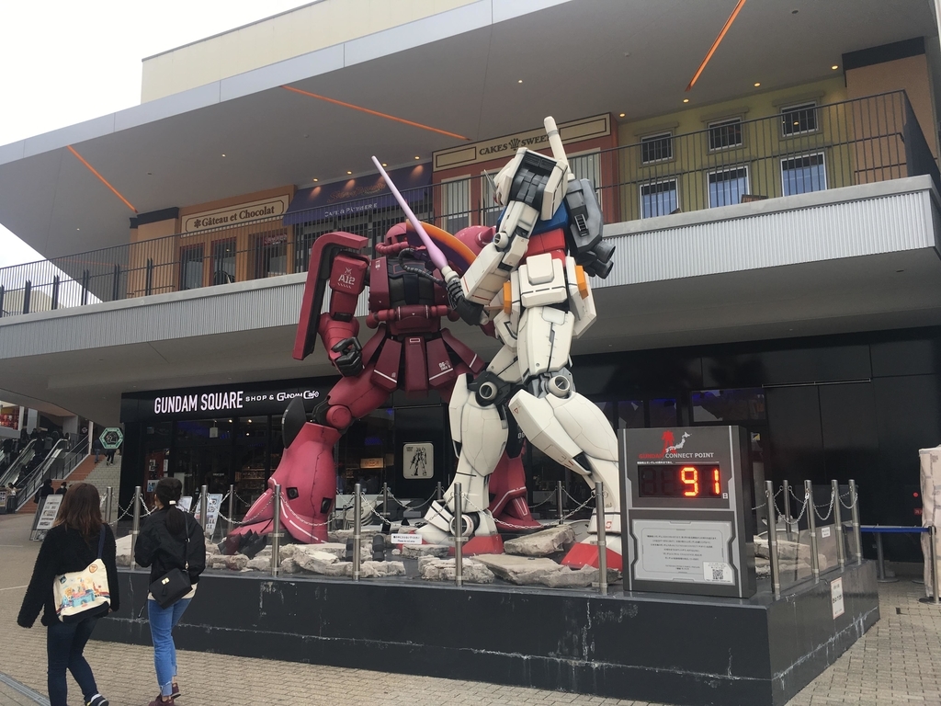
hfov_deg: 61.7
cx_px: 470
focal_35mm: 29
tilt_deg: +7.3
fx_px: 788
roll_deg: -0.8
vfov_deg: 48.2
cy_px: 353
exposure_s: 1/405
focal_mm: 4.15
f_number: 2.2
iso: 25
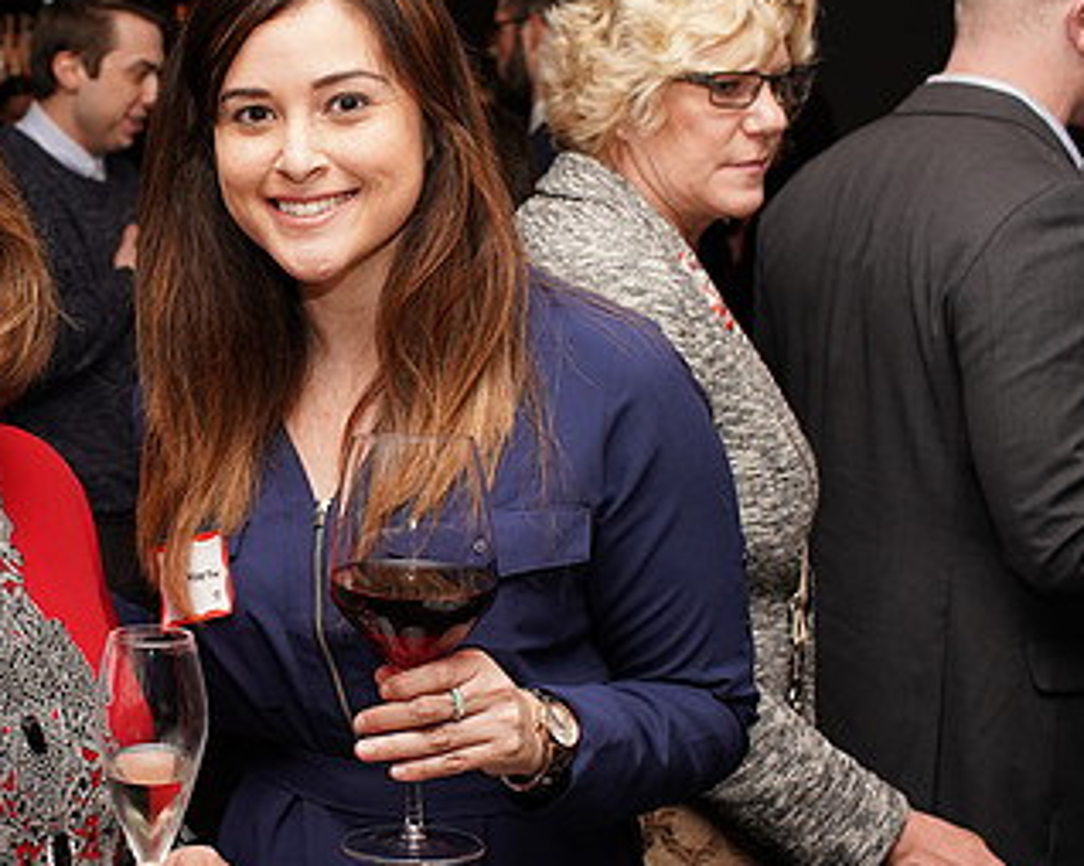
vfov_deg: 25.4
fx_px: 1924
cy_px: 394
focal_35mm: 60
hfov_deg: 30.2
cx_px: 119
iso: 1000
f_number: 5
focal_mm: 35
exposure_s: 1/160
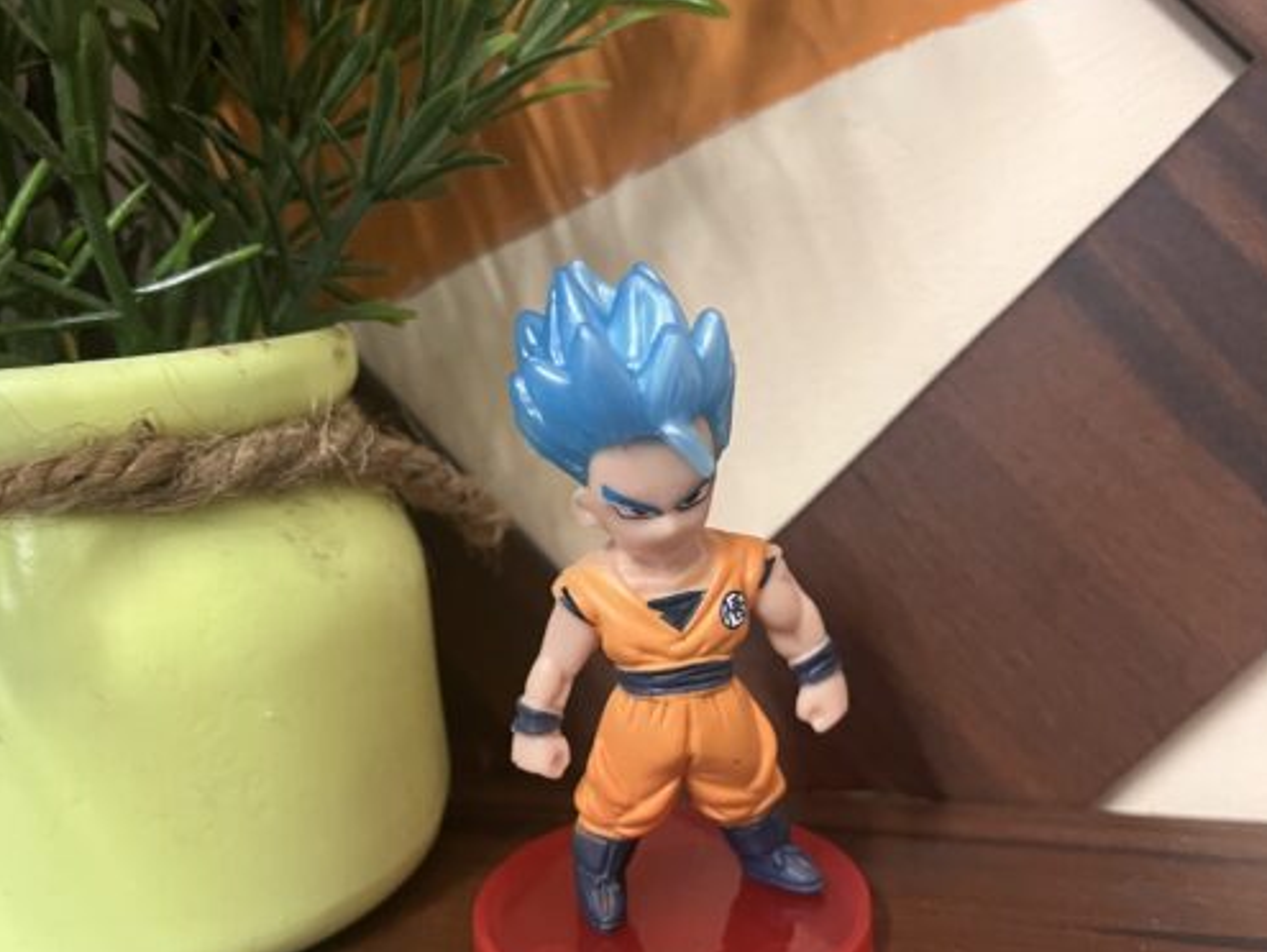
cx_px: 632
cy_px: 562
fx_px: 1282
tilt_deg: -4.3
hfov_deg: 52.6
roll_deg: -0.8
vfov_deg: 40.6
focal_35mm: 35
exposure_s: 1/33
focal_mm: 5.1
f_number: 1.6
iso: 500
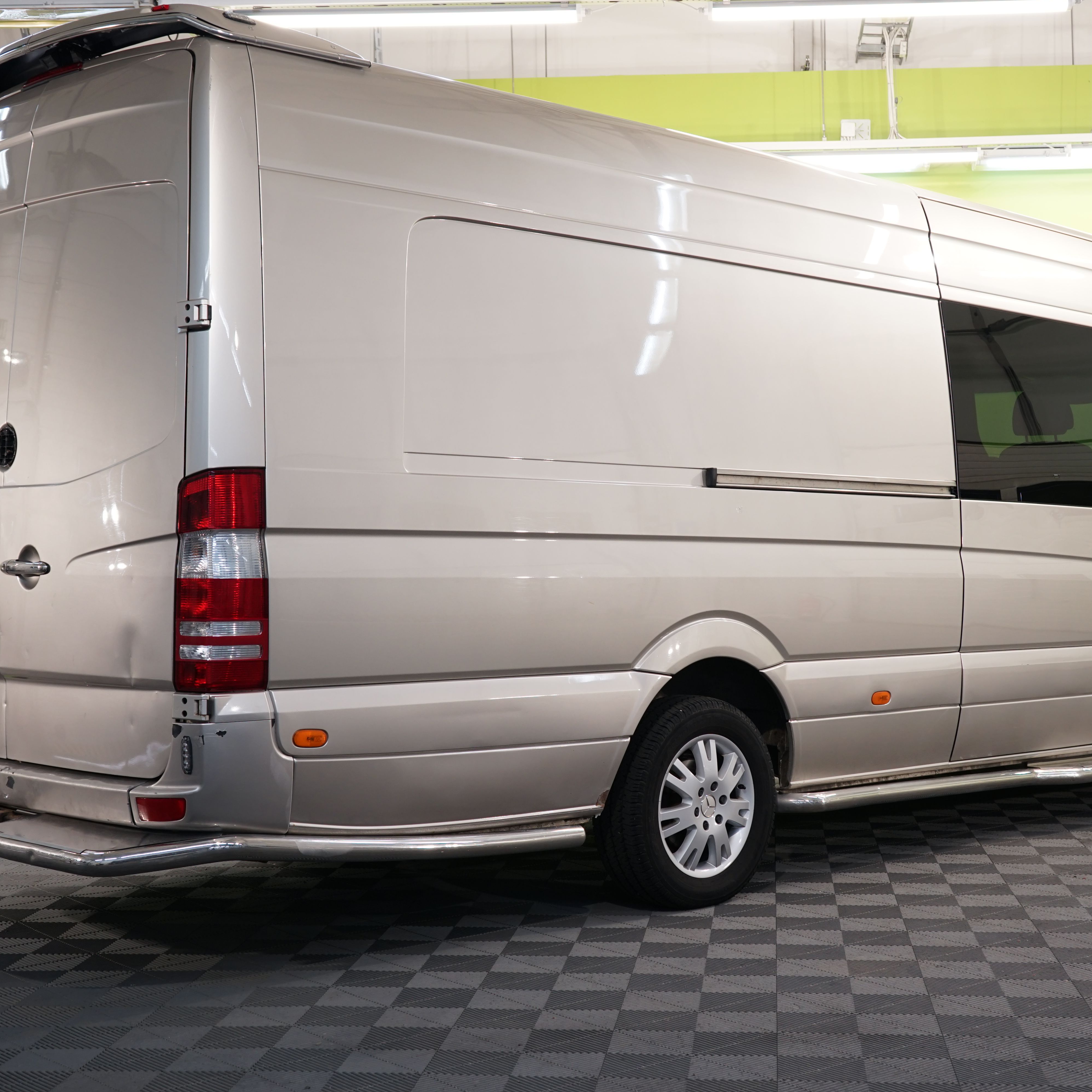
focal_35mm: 50
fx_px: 1785
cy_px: 544
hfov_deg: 34.0
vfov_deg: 34.0
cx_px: 634
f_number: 5
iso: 400
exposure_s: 1/30
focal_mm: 39
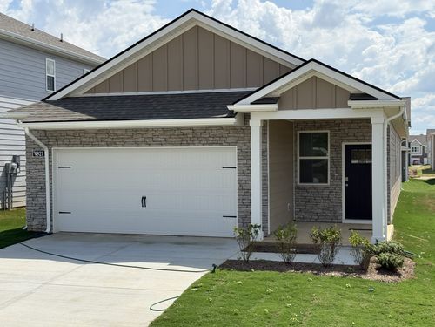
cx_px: 218
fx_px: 603
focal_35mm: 48
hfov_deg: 39.7
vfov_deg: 30.3
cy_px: 164
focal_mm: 6.76
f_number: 1.78
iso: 100
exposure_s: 1/6536
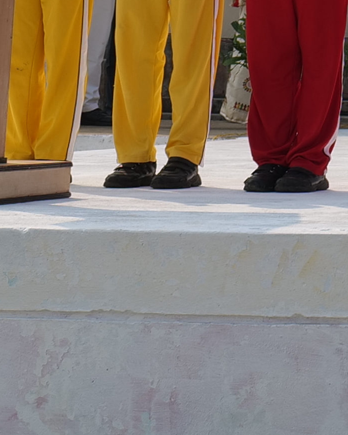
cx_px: 1061
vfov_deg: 9.1
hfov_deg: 6.9
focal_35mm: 201
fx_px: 2586
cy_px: -364
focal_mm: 31
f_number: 7.1
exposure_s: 1/320
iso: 100
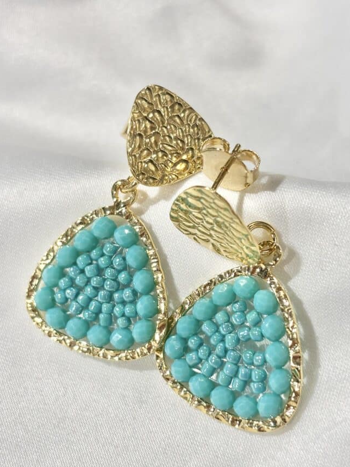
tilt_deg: -49.4
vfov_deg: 31.1
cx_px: 197
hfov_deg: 23.6
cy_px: 269
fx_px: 836
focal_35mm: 62
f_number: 1.6
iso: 32
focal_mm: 5.96
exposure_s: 1/223
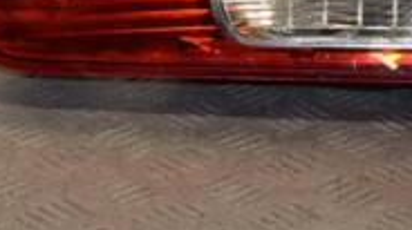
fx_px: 2237
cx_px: 517
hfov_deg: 10.3
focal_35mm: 205
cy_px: -11
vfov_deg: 5.9
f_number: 7.1
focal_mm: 40
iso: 800
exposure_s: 1/200
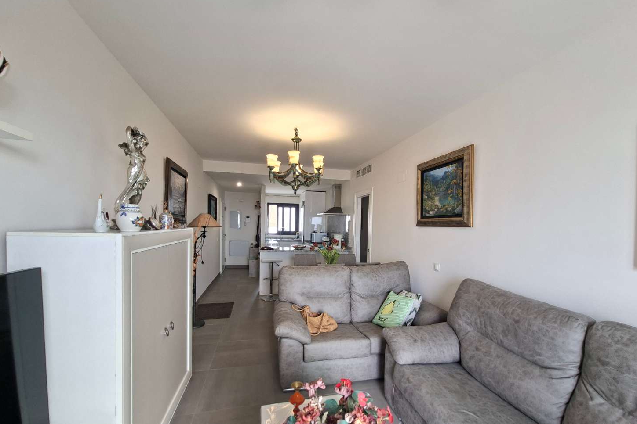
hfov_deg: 104.3
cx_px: 321
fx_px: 248
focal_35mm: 14
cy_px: 235
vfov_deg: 80.9
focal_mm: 1.74
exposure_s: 1/40
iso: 50
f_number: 2.2
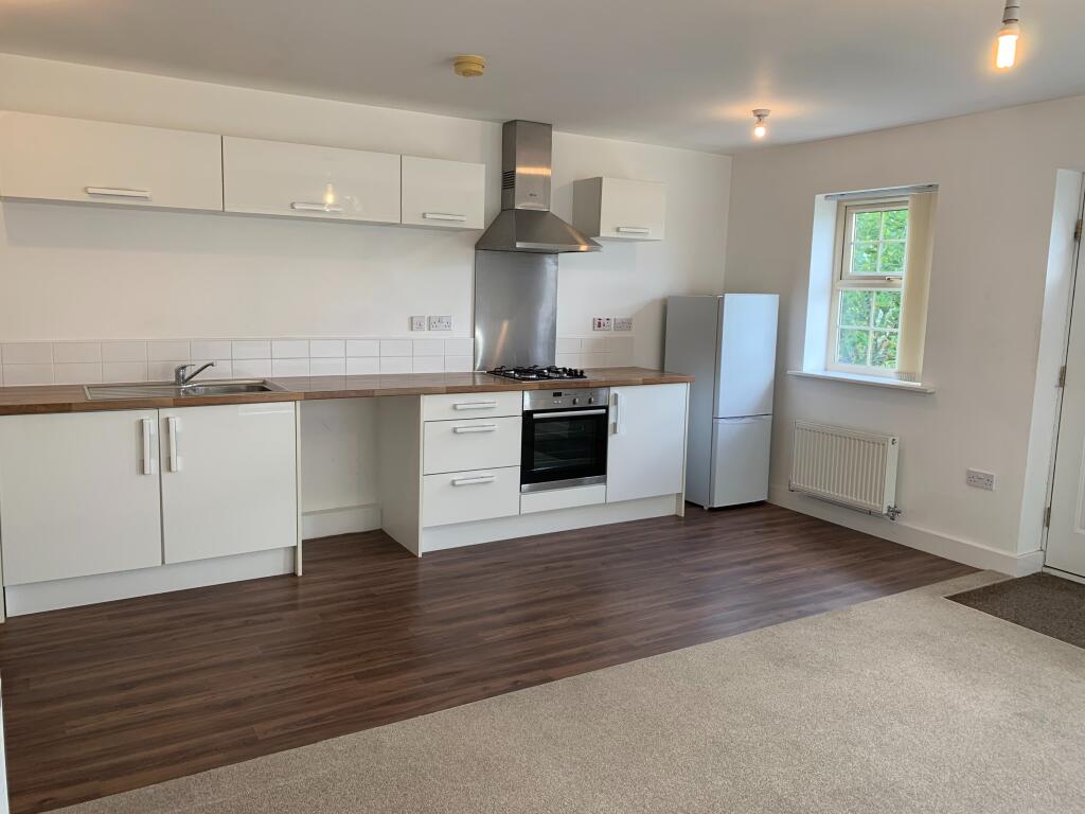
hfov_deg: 67.3
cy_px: 407
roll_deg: -1.8
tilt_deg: -8.6
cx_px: 542
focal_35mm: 26
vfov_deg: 53.1
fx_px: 815
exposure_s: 1/100
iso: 100
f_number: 1.8
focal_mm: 4.25
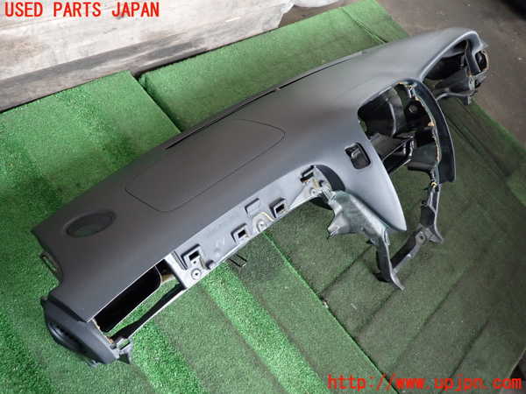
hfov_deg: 69.4
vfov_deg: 54.9
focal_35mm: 25
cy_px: 197
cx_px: 263
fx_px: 380
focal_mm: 4.5
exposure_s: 1/30
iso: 250
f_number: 2
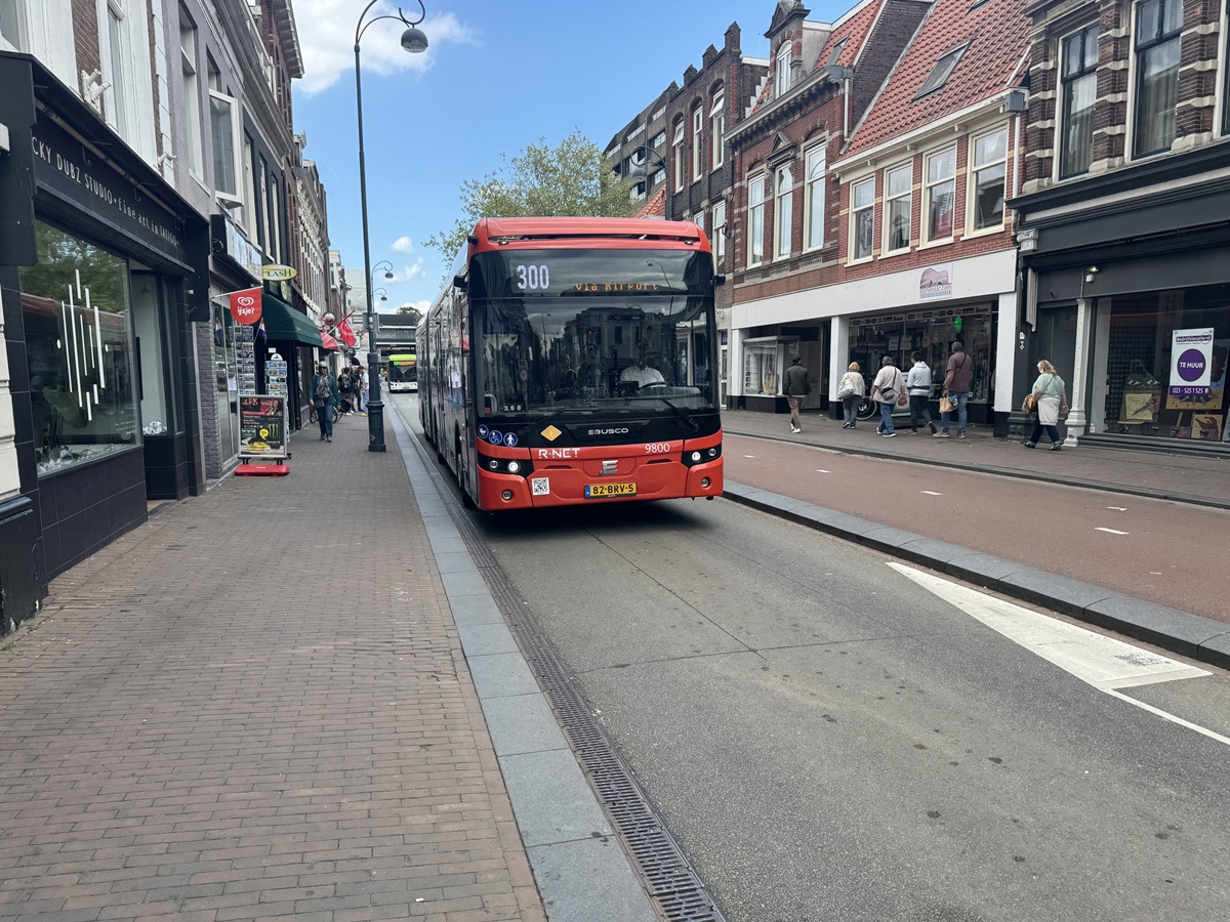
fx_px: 888
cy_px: 476
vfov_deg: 54.9
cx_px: 600
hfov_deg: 69.4
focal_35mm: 25
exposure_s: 1/1456
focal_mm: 6.76
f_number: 1.78
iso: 80
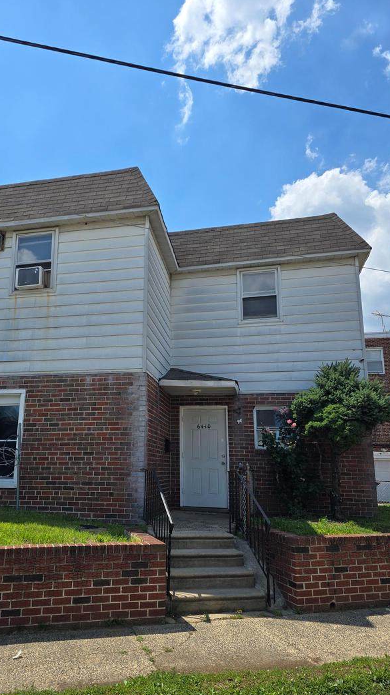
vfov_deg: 71.9
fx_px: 478
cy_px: 358
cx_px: 135
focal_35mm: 26
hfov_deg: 43.8
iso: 12
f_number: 1.7
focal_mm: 6.3
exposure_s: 1/968
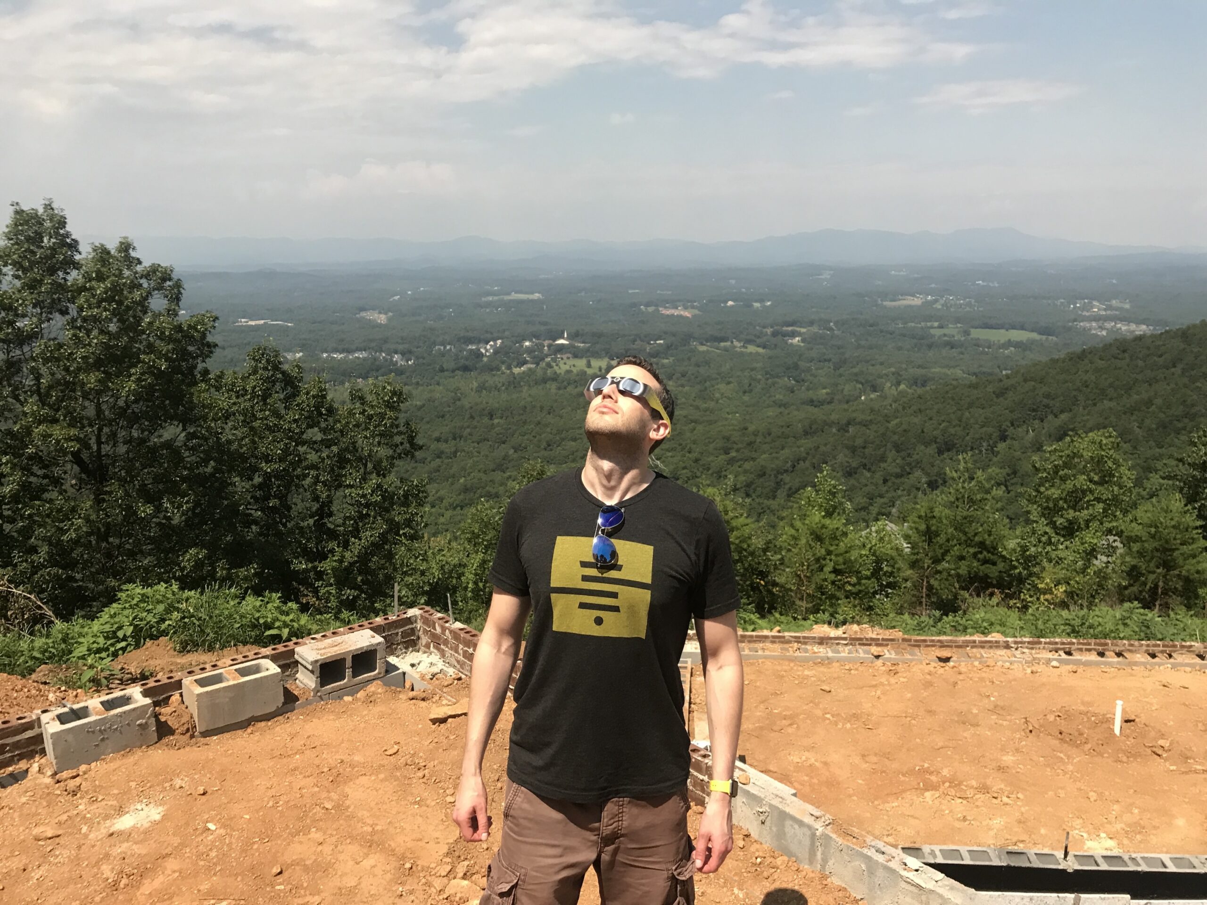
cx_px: 604
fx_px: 976
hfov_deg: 63.4
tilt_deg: -9.3
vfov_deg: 49.7
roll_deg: +0.2
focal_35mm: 28
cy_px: 452
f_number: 1.8
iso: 25
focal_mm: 3.99
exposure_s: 1/30
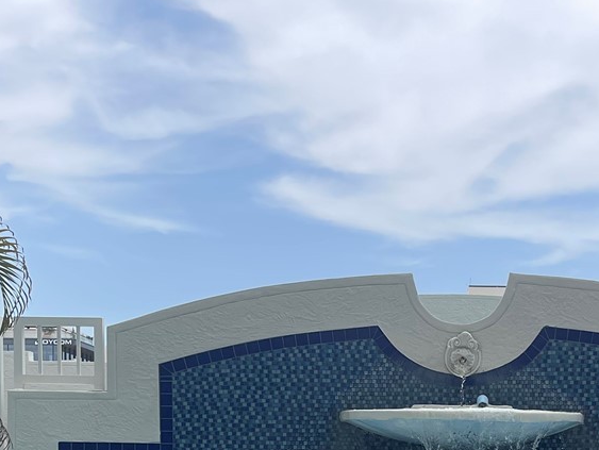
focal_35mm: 71
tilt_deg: -3.5
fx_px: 1229
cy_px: 567
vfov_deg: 19.3
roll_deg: -0.9
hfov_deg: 27.0
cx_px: 456
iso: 32
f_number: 1.6
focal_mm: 5.1
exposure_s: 1/2857
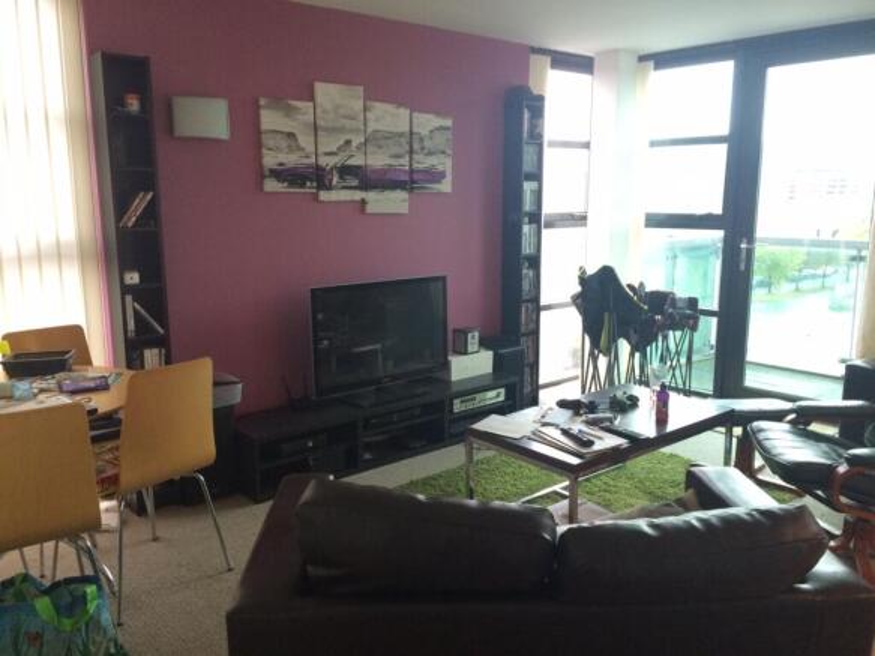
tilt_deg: -11.2
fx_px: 733
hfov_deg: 61.7
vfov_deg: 48.2
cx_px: 438
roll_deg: -0.1
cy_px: 328
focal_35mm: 29
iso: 200
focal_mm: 4.15
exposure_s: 1/33
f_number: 2.2
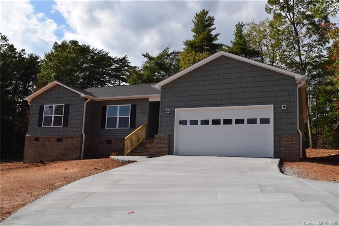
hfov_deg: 57.2
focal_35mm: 33
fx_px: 311
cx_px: 170
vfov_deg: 39.9
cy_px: 113
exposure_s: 1/200
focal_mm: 22
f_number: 13
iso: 100
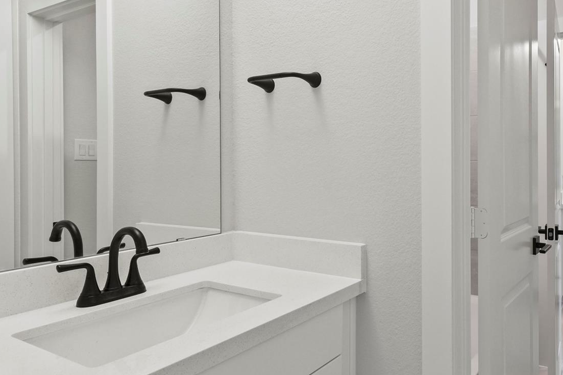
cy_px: 158
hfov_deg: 65.9
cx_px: 409
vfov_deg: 49.4
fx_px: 407
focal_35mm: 26
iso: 800
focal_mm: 14
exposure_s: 1/10
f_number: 8
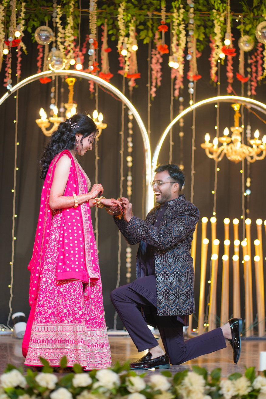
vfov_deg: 23.9
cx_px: 133
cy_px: 200
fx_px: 942
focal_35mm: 85
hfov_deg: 16.1
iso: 640
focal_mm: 85
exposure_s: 1/320
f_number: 2.2
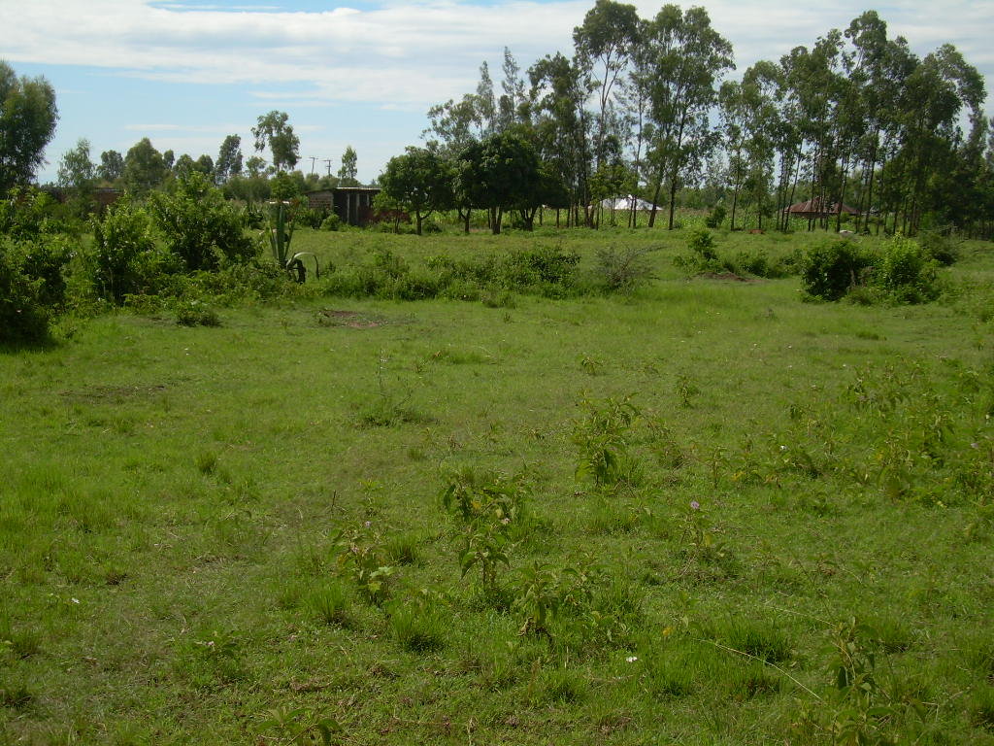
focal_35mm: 57
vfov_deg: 25.7
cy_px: 373
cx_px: 497
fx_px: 1637
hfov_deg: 33.8
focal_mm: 9.6
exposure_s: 1/1000
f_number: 3.3
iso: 50
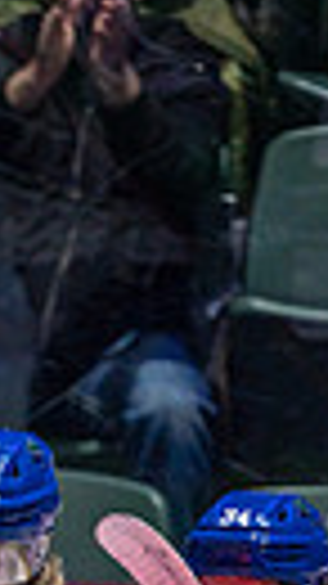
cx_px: -121
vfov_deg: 1.0
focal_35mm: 2181
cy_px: 940
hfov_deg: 0.6
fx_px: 33766
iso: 2000
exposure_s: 1/1000
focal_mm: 600
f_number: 4
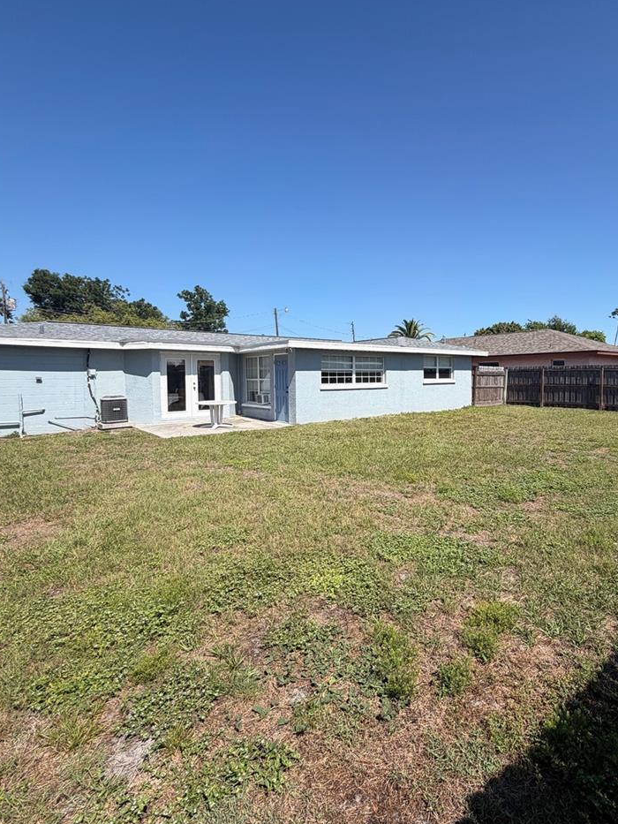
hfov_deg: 70.5
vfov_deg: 87.7
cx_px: 386
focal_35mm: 18
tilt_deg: -2.4
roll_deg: -0.2
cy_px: 397
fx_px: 428
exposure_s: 1/799
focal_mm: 2.22
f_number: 2.2
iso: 20
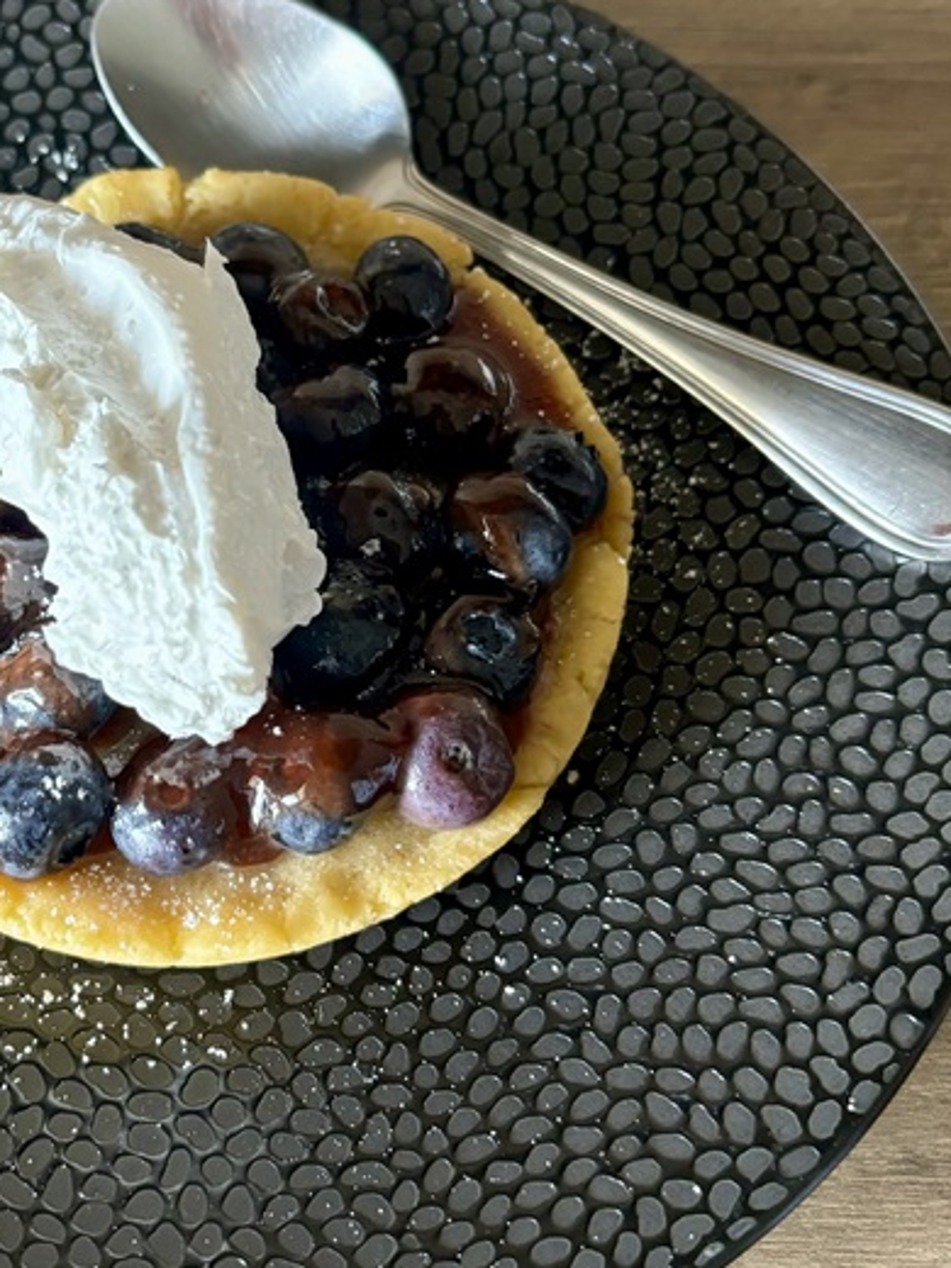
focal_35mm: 50
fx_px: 1832
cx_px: 202
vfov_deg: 38.2
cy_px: 578
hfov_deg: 28.5
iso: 320
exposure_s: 1/50
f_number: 1.6
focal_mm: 5.96
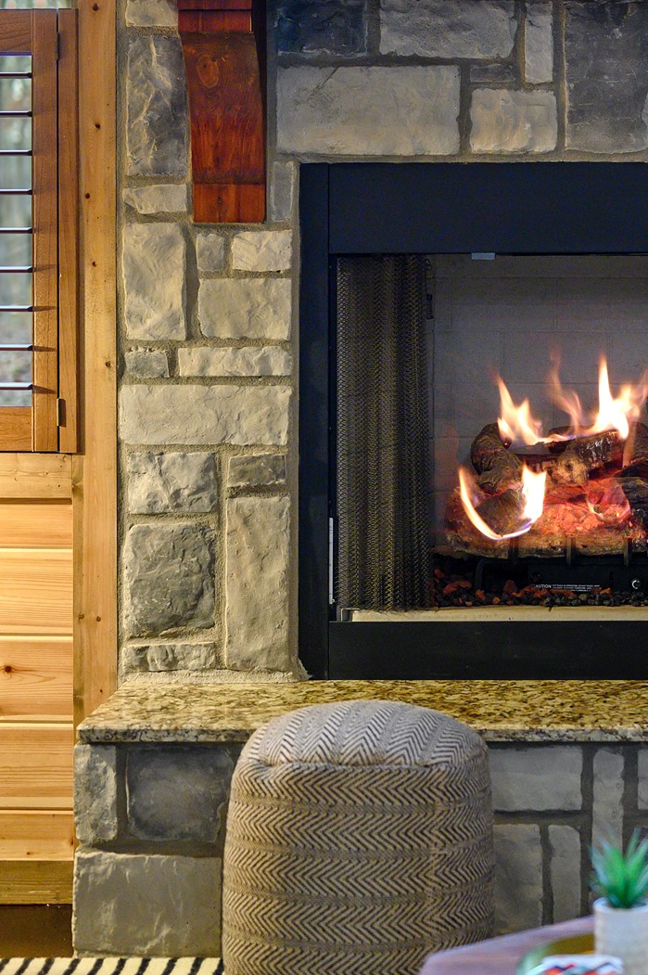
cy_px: 293
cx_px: 621
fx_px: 2623
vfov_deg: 20.9
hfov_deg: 13.9
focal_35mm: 97
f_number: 1.8
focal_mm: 50
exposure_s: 1/125
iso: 640
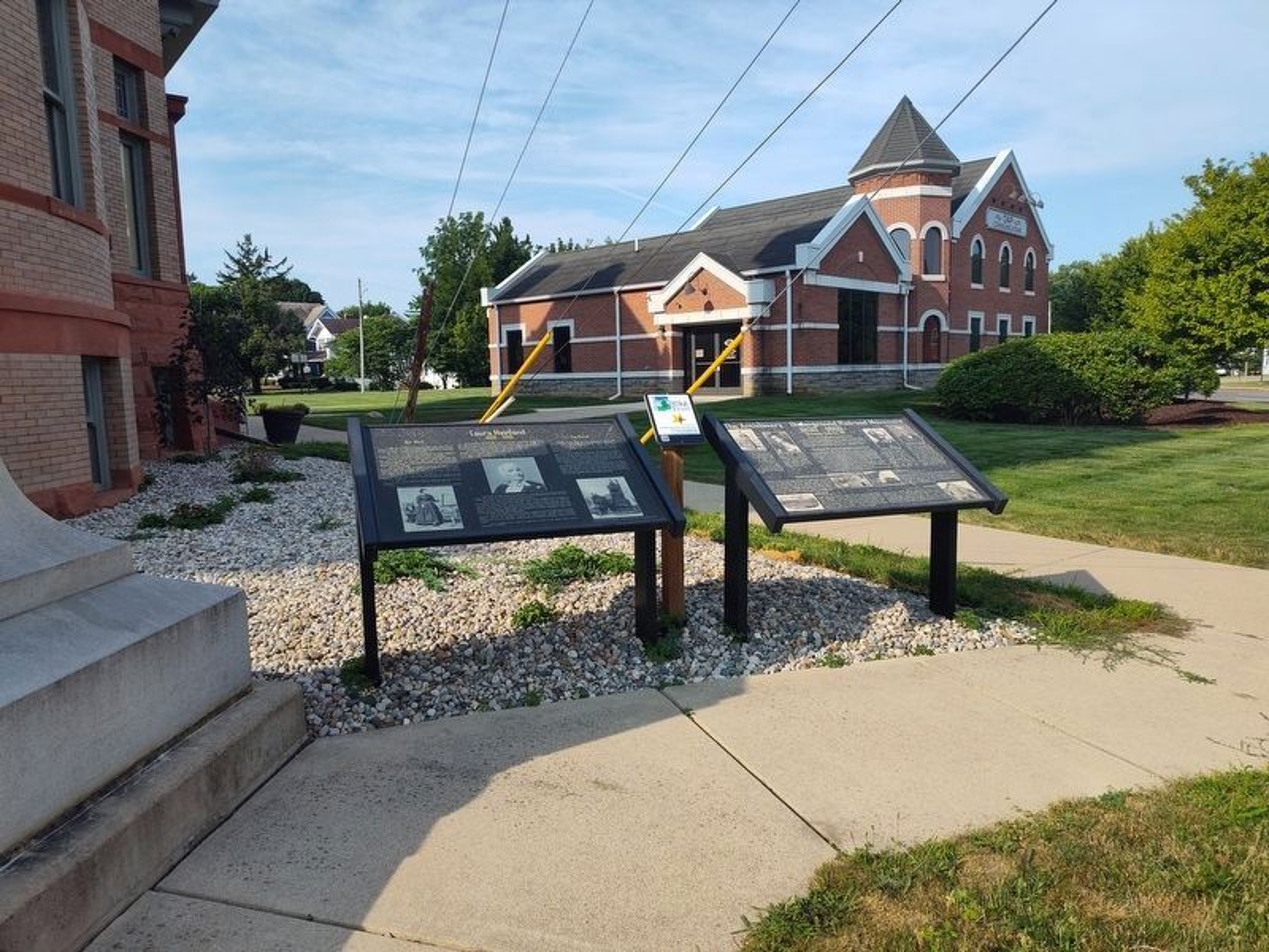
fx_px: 843
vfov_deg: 58.9
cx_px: 634
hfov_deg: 73.9
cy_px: 476
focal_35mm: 23
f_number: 1.8
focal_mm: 5.56
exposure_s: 1/1057
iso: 100
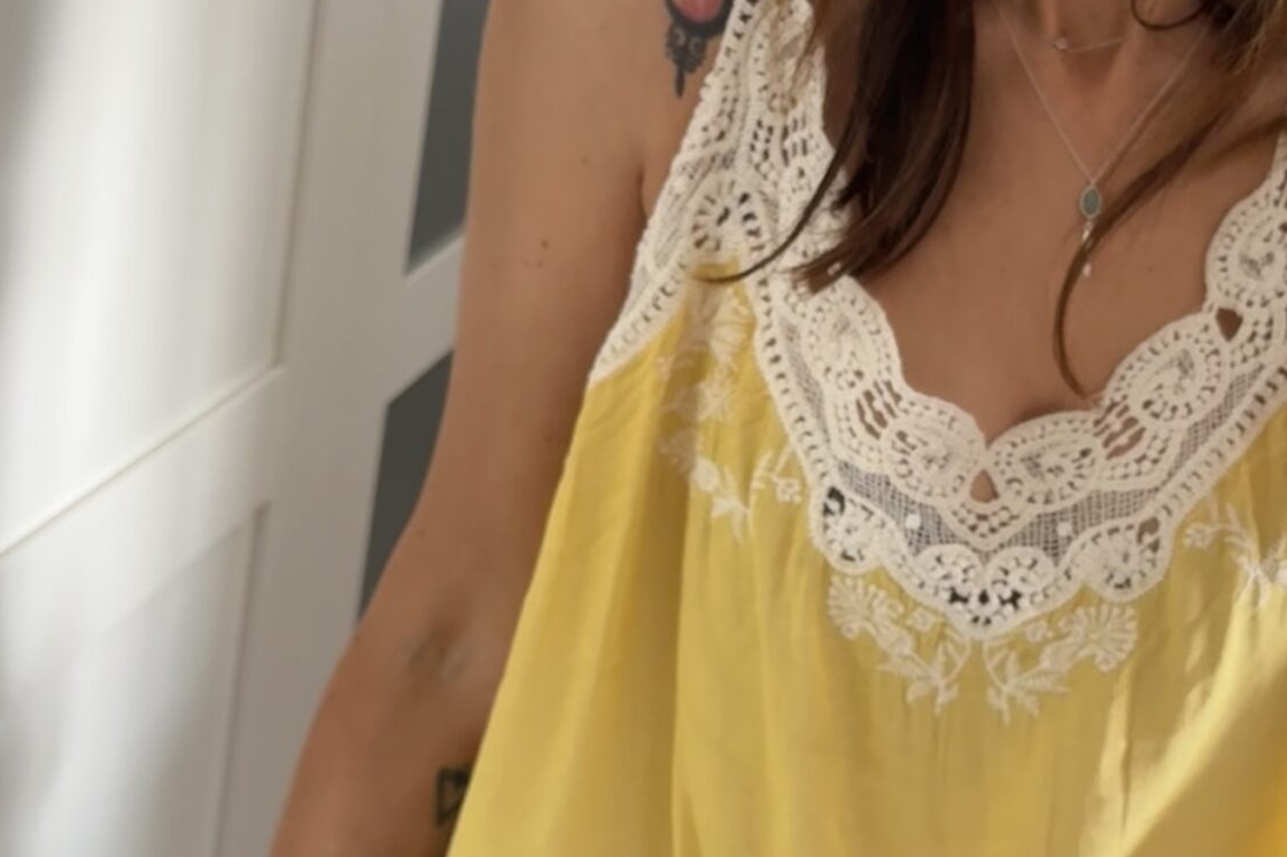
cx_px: 925
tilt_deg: -32.4
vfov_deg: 23.8
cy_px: 408
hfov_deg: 34.5
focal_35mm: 57
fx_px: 2037
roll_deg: -12.1
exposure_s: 1/60
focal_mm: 6.76
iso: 400
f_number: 1.78
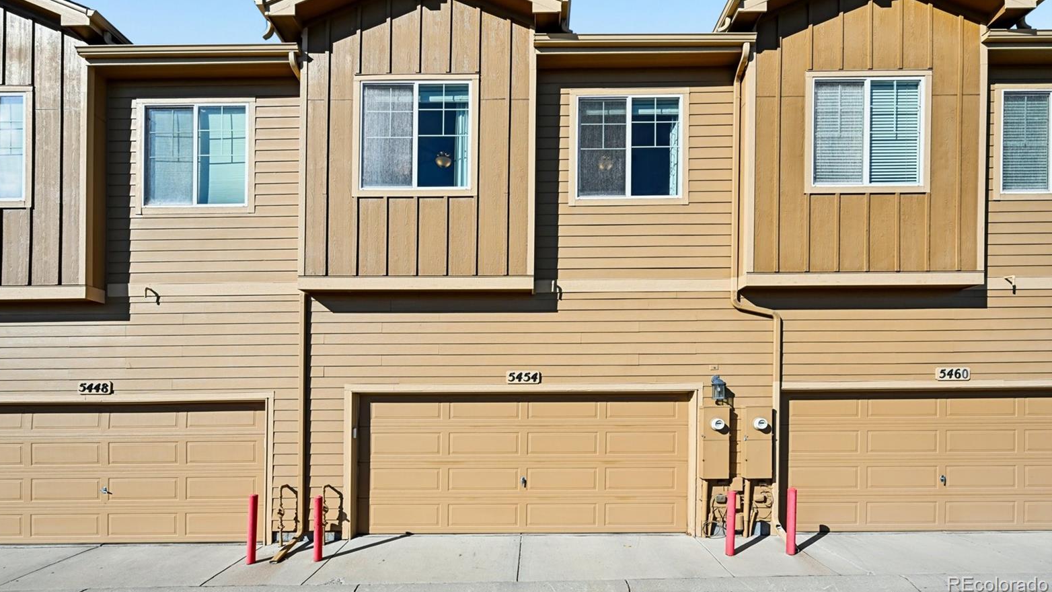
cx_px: 518
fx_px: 418
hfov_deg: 103.0
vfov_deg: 69.9
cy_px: 239
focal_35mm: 15
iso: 64
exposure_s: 1/200
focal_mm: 14
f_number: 8
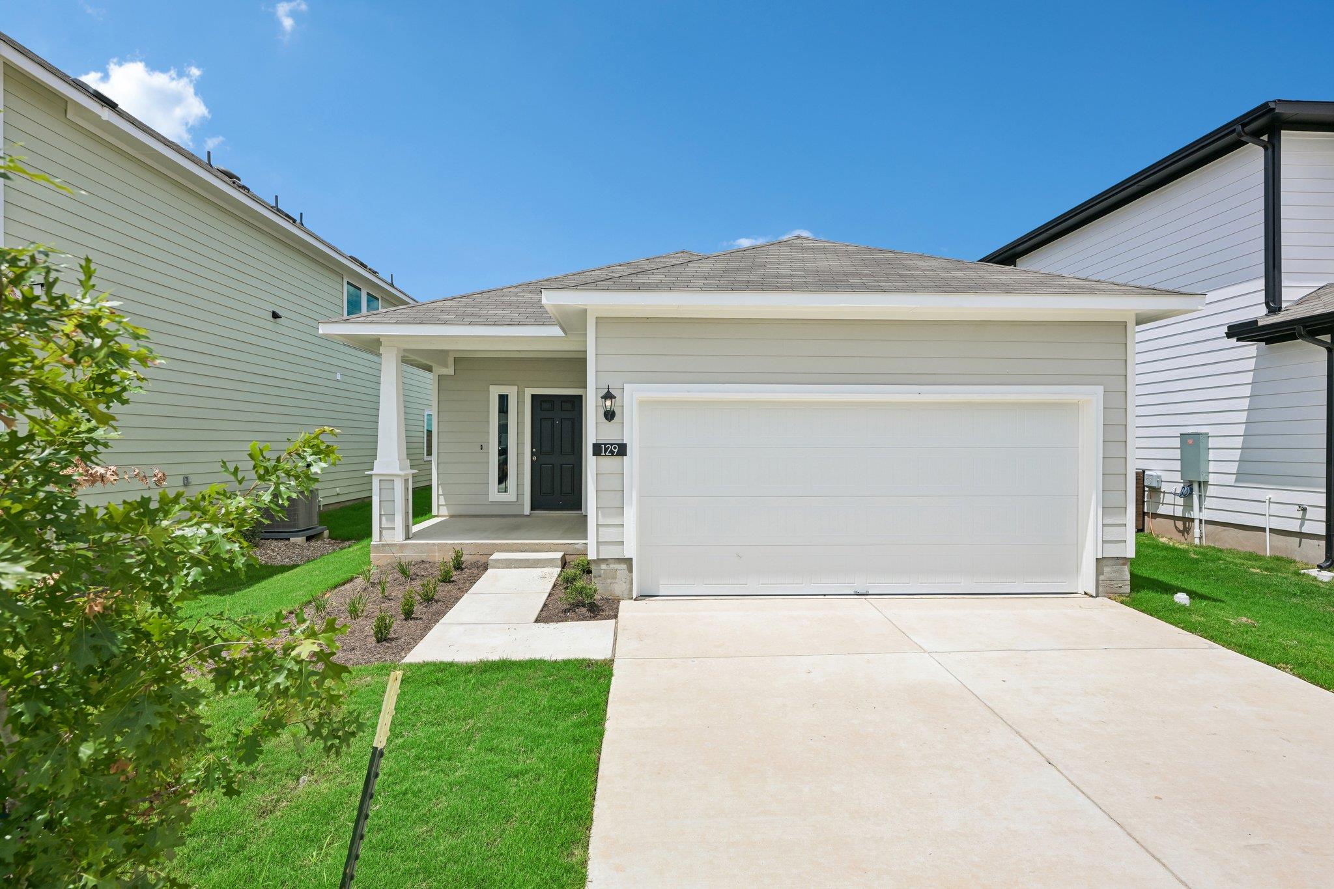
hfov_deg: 93.3
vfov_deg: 70.4
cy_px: 444
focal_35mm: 17
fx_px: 630
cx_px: 667
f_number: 6.7
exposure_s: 1/1000
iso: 100
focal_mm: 17
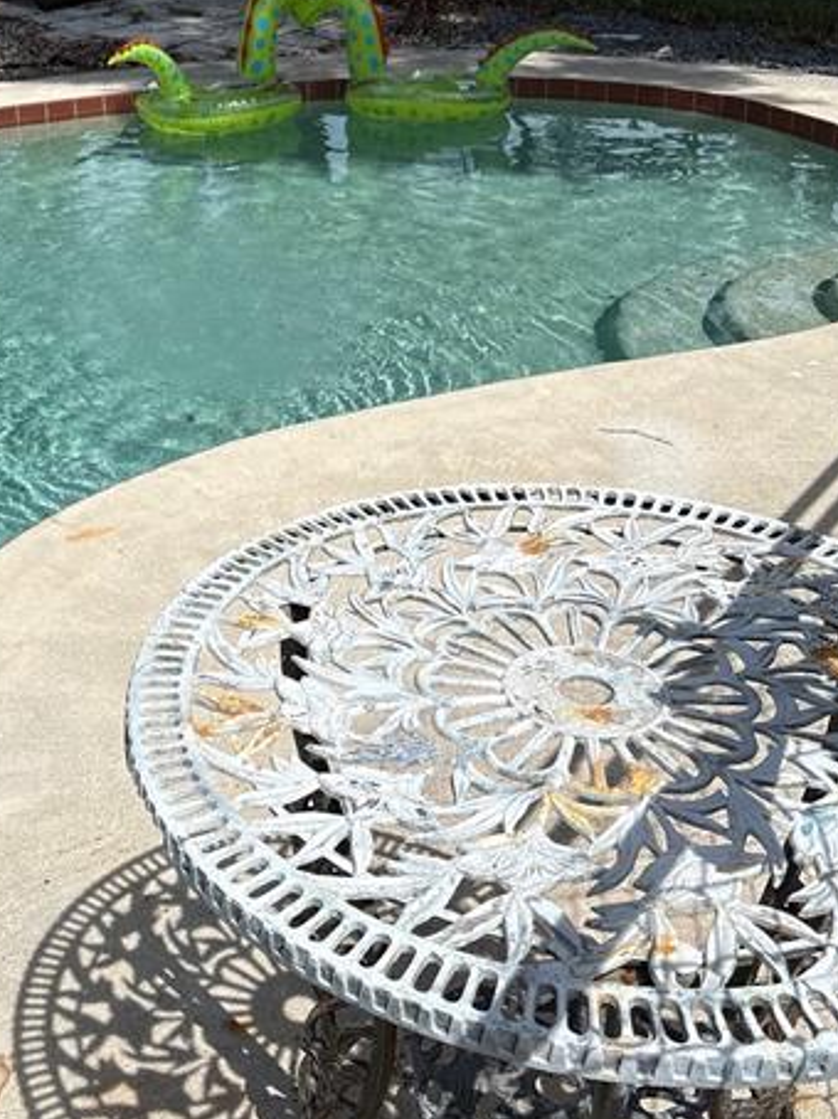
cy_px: 399
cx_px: 239
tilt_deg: -22.5
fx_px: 1422
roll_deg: +1.3
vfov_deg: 42.5
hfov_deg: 32.4
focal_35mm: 44
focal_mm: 5.96
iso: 50
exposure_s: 1/7813
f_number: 1.6
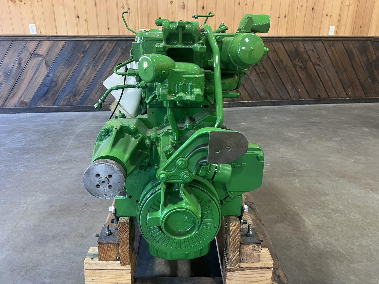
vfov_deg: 53.1
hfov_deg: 67.3
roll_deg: +0.2
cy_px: 142
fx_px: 285
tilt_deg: -21.7
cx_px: 190
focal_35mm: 26
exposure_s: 1/60
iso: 200
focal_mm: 5.7
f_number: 1.5
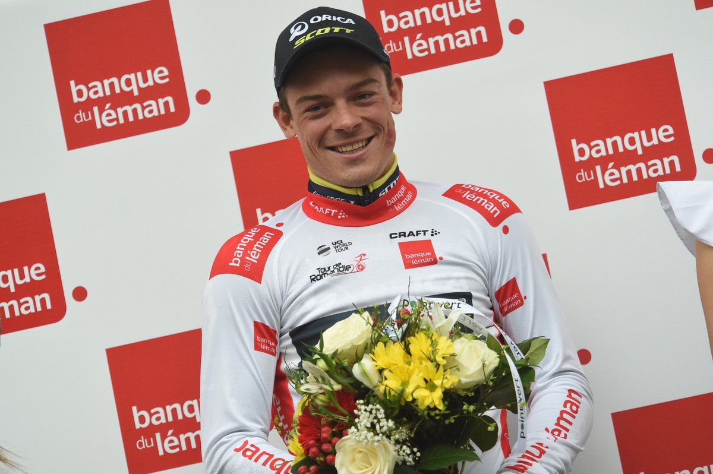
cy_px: 237
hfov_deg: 8.2
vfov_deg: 5.5
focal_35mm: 250
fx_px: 4947
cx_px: 356
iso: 6400
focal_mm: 250
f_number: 5.6
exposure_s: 1/1000
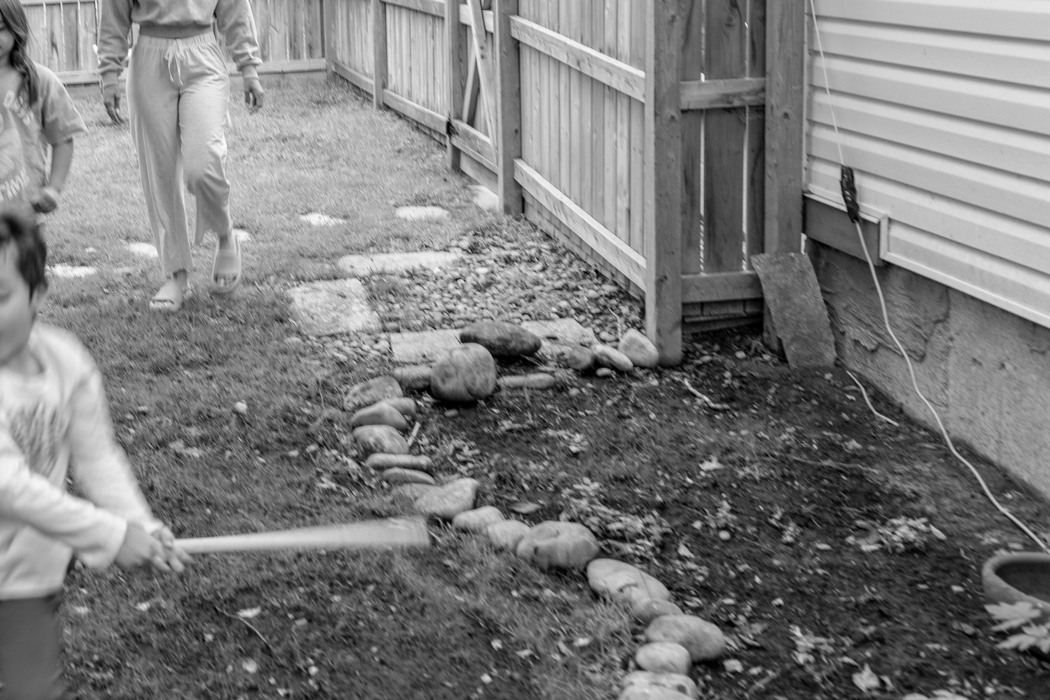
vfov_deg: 25.5
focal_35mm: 52
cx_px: 110
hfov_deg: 35.9
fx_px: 1517
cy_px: 133
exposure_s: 1/60
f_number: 4
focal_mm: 28
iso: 160
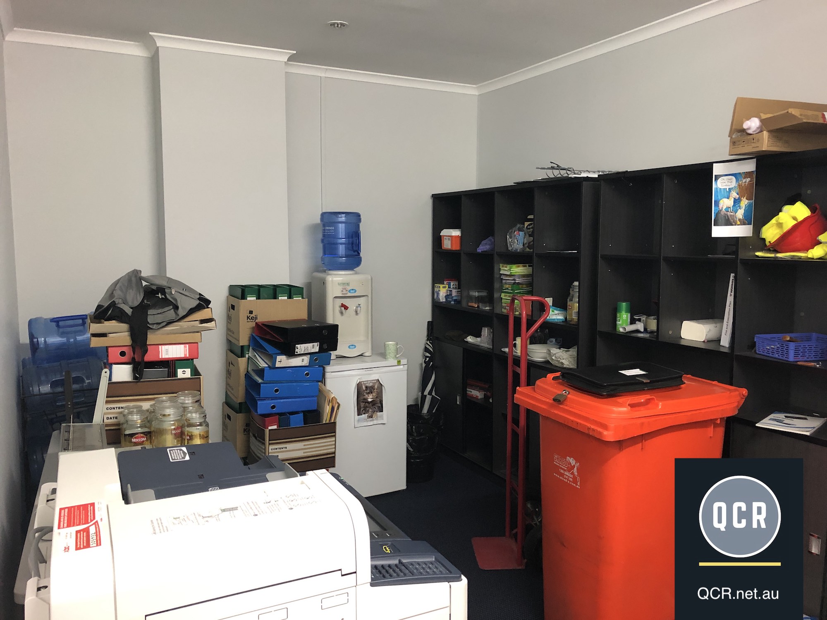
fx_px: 669
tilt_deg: -6.5
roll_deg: +0.3
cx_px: 414
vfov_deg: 49.7
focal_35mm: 28
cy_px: 310
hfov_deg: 63.4
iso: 100
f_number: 1.8
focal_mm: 3.99
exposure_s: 1/14
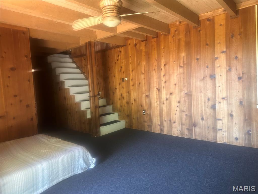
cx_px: 129
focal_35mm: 24
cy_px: 97
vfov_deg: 56.8
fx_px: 179
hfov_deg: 71.6
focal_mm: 6.86
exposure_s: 1/60
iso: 400
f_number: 1.78
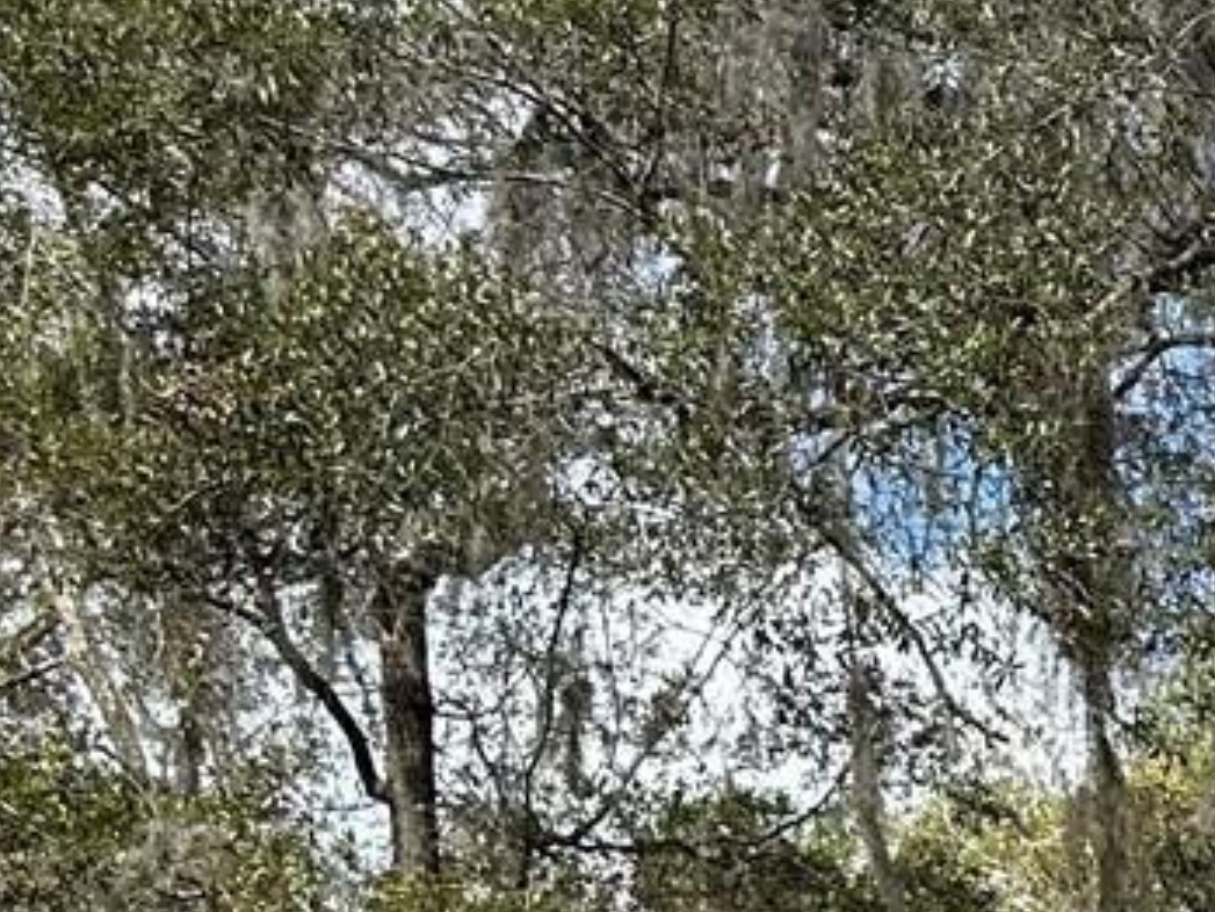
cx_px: 2131
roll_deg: -0.6
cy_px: 1643
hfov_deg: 15.5
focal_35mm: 110
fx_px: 3862
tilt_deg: +5.2
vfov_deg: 12.3
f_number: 1.78
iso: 80
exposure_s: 1/1495
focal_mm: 6.86
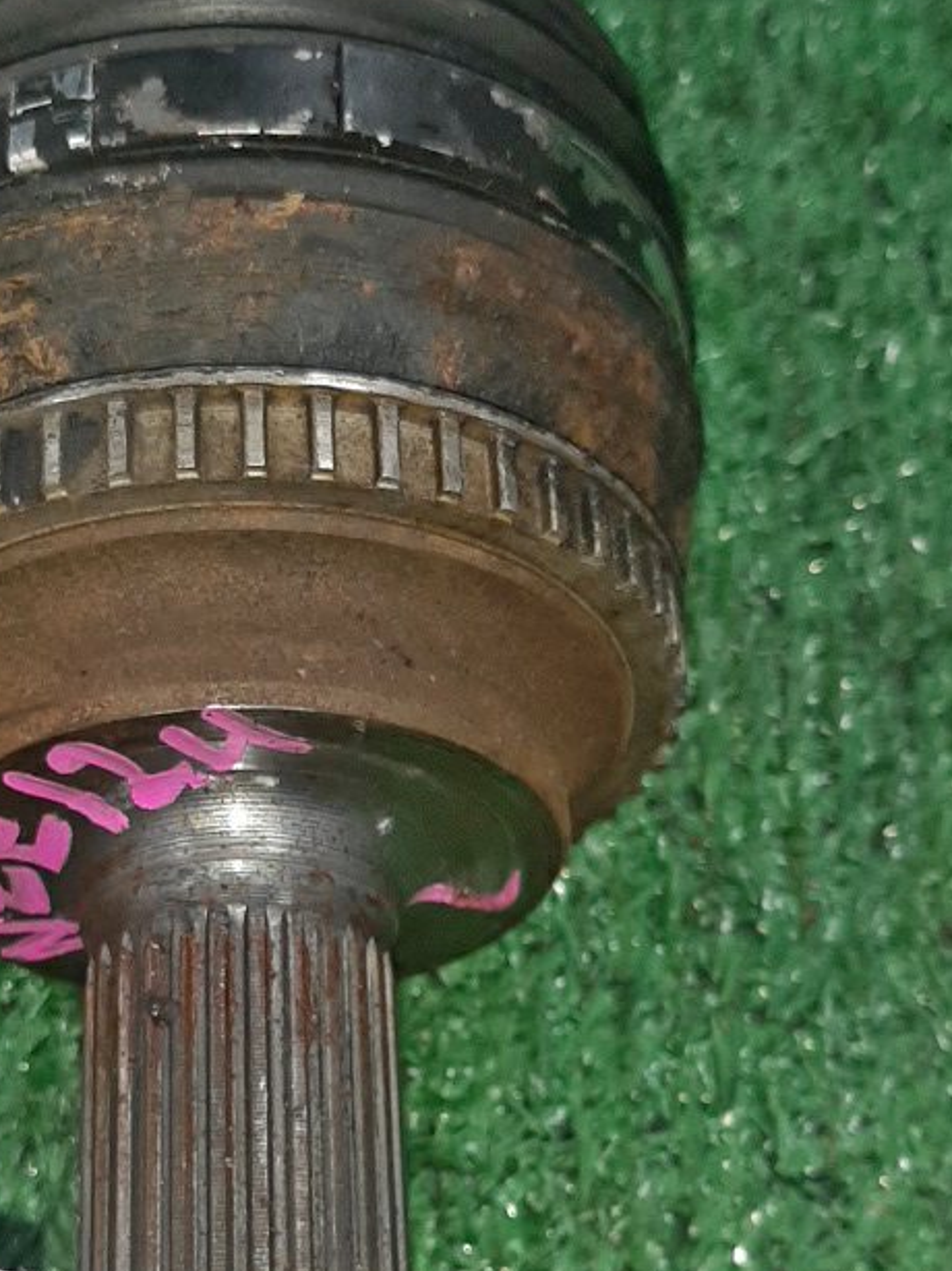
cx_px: 259
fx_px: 2238
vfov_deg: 31.3
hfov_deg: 23.8
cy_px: 903
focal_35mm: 61
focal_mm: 3.93
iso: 110
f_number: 1.7
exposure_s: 1/50
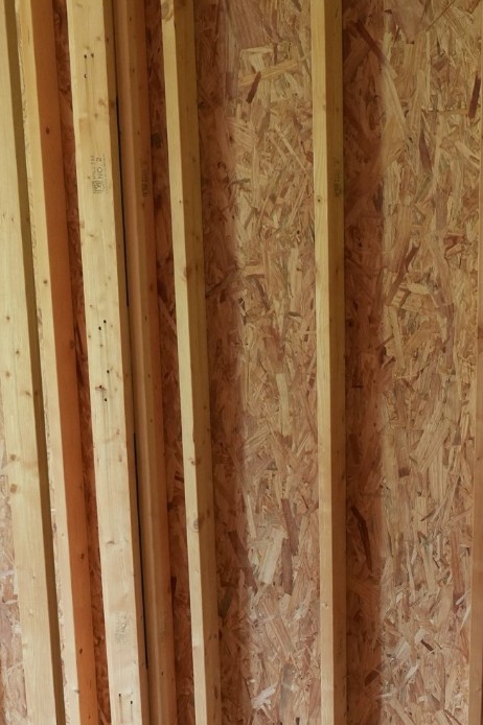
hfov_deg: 21.3
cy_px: 608
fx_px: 1249
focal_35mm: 62
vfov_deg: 31.3
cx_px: 451
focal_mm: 28
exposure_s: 1/160
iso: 3200
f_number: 3.5
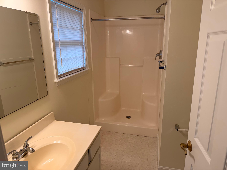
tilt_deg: -15.0
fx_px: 157
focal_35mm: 24
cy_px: 85
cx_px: 114
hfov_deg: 71.6
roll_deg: +1.4
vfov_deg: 56.8
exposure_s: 1/120
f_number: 1.78
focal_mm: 6.76
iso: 64
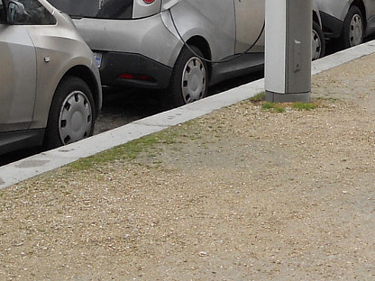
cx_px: 117
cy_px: 41
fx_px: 1332
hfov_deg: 16.0
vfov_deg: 12.0
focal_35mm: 123
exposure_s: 1/100
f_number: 3.5
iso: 80
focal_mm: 5.8
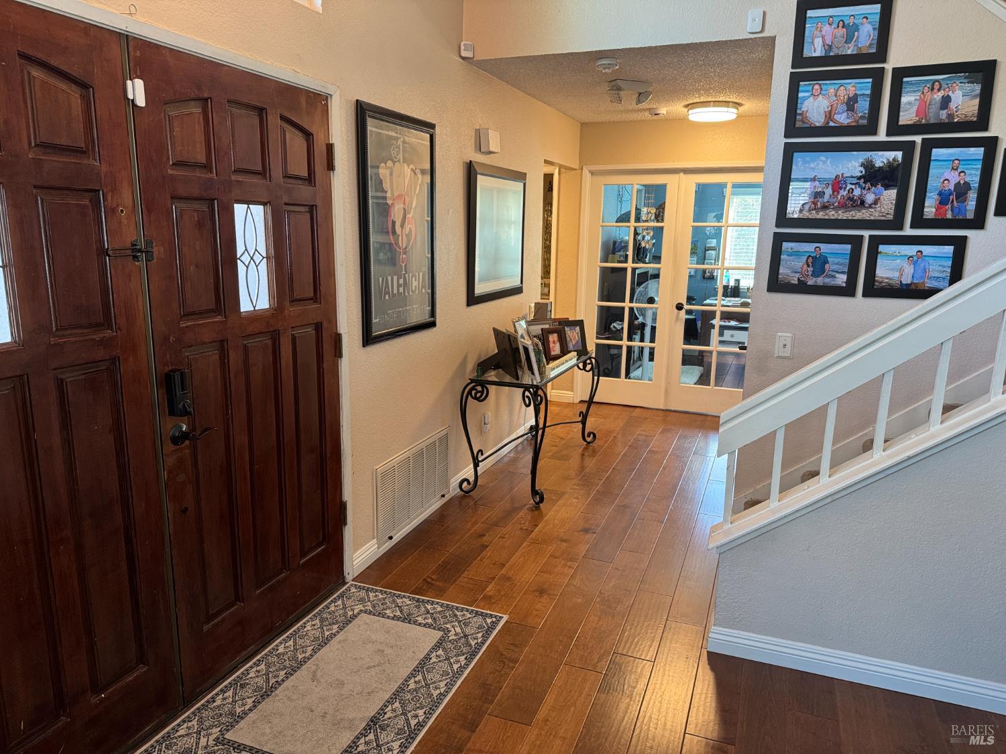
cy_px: 377
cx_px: 503
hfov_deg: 71.6
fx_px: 697
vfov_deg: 56.8
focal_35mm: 24
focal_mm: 6.76
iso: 320
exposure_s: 1/60
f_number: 1.78
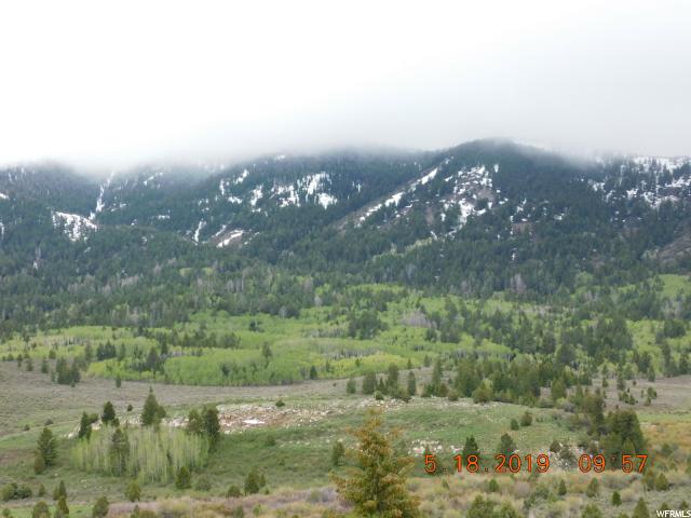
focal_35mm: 59
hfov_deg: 32.7
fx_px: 1178
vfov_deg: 24.8
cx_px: 346
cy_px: 259
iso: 125
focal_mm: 10.4
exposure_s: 1/400
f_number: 4
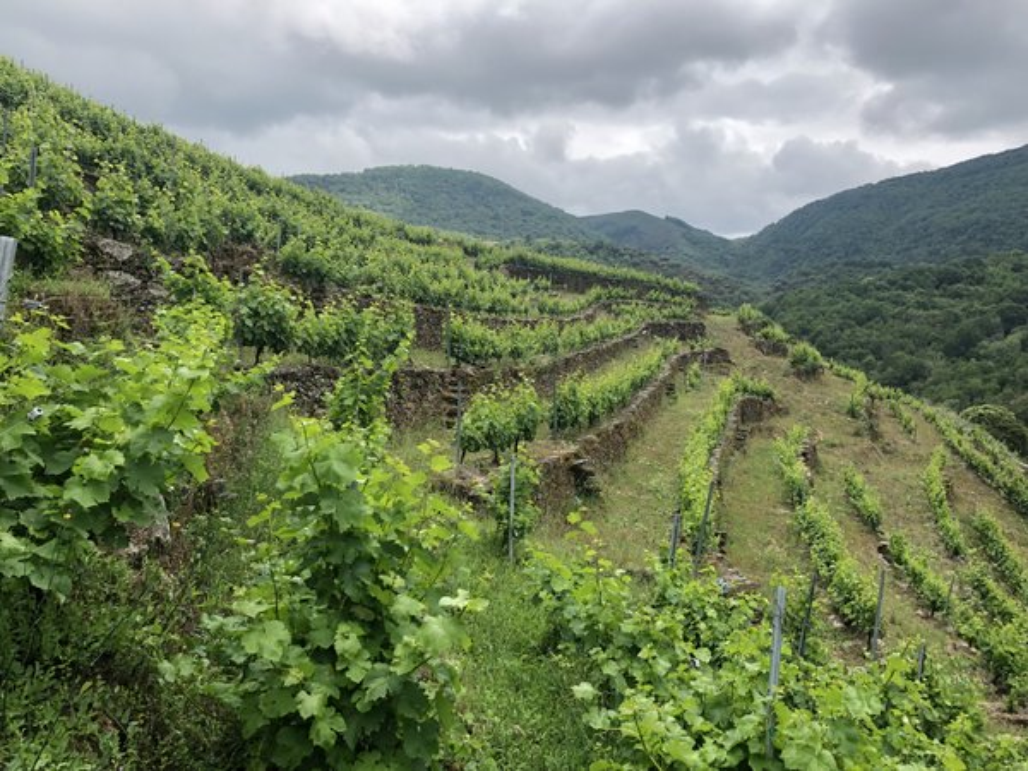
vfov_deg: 48.2
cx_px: 514
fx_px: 861
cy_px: 386
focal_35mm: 29
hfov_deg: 61.7
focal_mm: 3.99
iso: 20
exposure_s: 1/1230
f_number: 1.8
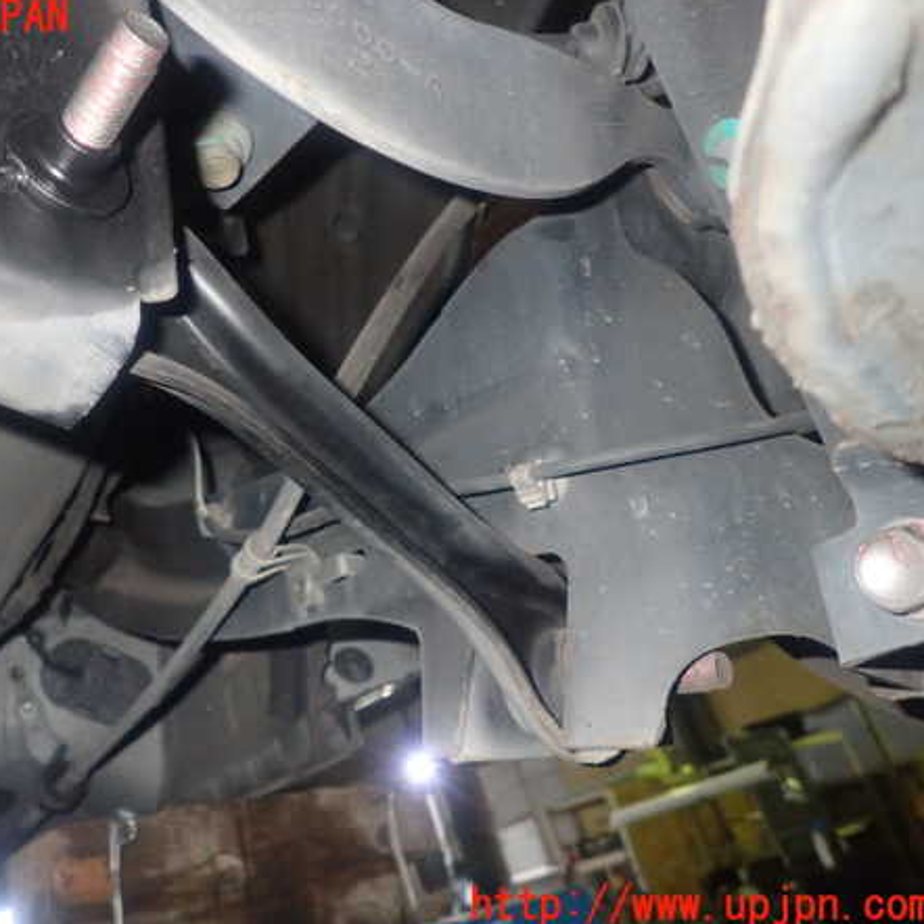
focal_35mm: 30
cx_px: 316
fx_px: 906
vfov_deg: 54.0
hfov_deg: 53.1
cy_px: 462
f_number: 5.6
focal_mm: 4.5
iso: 800
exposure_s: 1/30
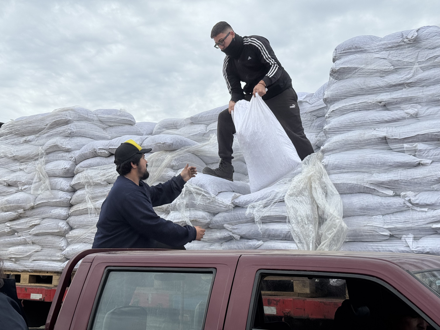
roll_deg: +2.0
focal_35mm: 48
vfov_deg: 30.3
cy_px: 165
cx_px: 220
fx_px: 610
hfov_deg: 39.7
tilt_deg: +10.6
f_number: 1.78
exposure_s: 1/1152
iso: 64
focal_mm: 6.76
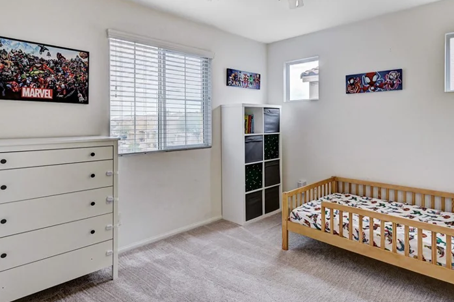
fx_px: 286
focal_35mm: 23
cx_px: 256
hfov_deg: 76.4
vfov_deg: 55.2
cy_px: 122
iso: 640
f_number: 10
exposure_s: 1/60
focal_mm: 15.5
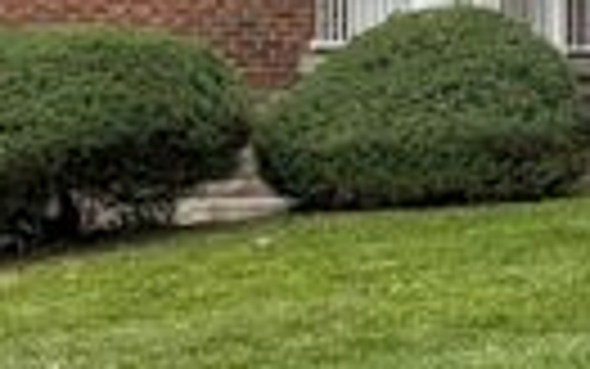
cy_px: -79
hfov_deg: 10.8
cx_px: 221
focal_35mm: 194
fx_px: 3121
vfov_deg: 6.7
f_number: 1.78
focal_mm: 6.76
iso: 64
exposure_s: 1/3096
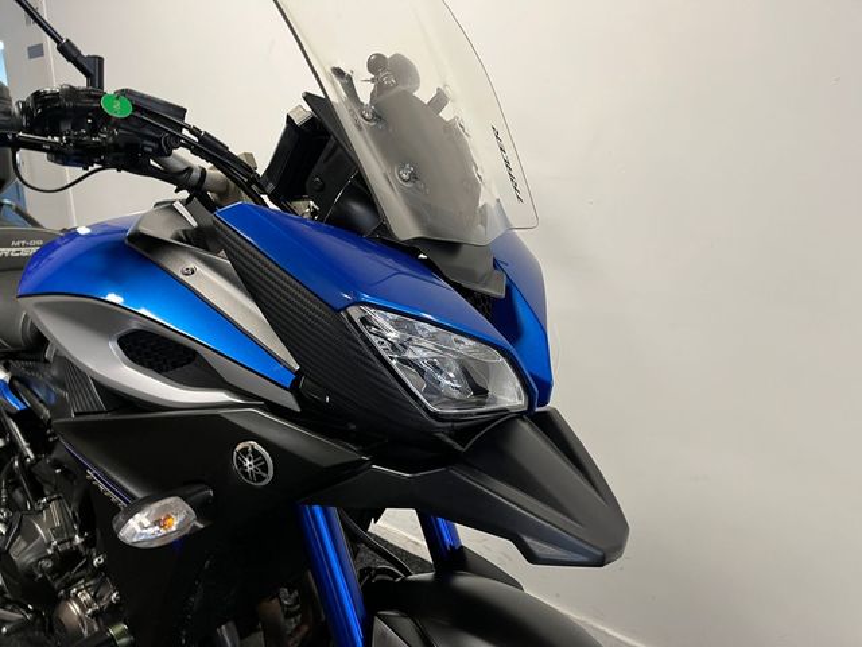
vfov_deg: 53.1
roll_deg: +0.1
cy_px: 324
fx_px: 647
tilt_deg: -14.5
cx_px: 431
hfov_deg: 67.3
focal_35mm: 26
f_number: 1.6
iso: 100
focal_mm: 5.1
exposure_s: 1/50
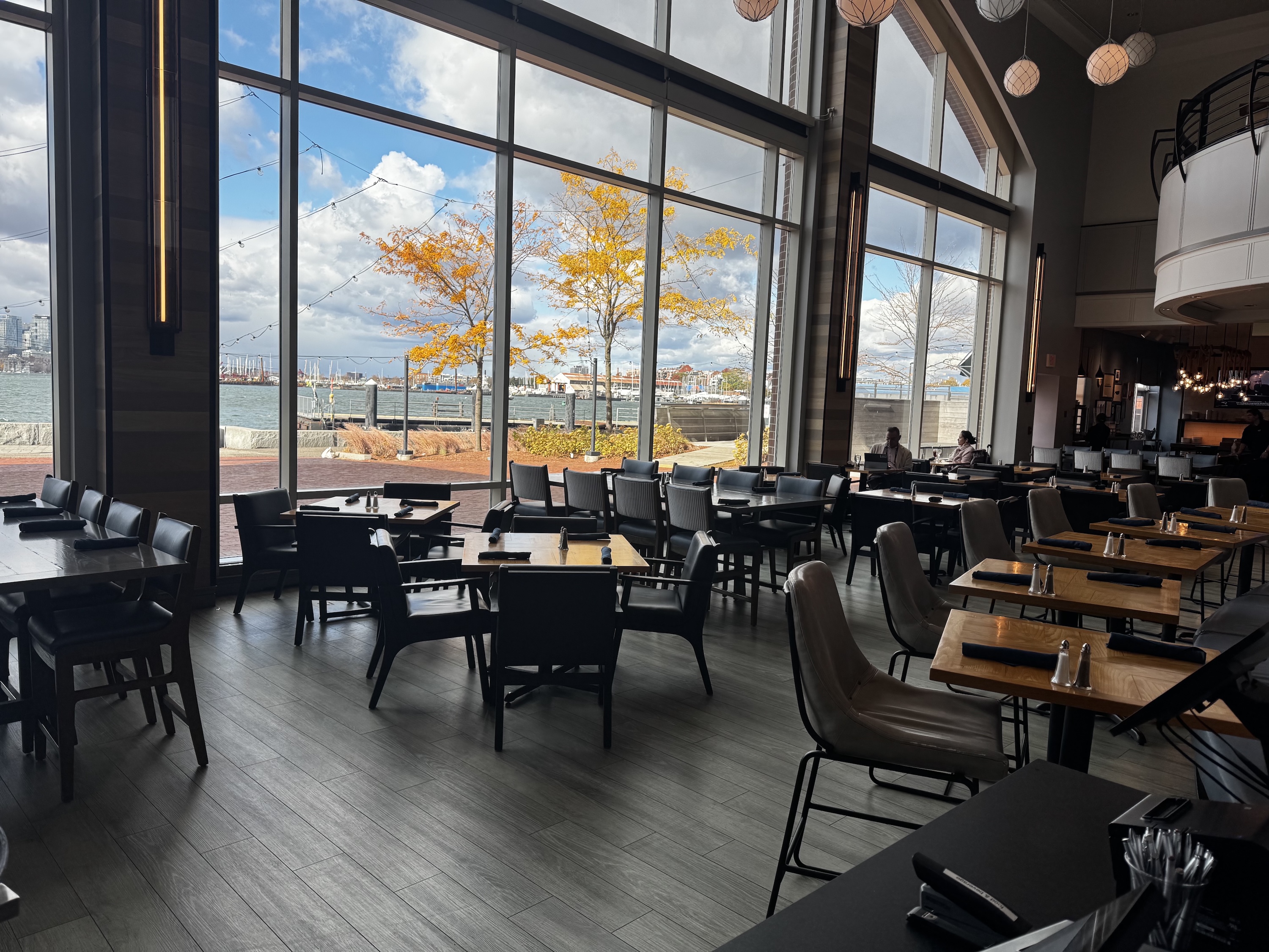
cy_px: 476
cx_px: 634
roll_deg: -1.9
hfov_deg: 71.6
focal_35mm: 24
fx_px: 880
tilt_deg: -6.9
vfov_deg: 56.8
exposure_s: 1/1151
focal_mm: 6.76
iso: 80
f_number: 1.78
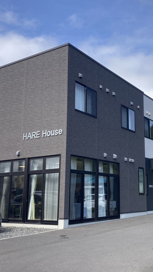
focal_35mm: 41
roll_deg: +0.4
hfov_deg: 28.4
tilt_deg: +11.7
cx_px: 122
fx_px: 296
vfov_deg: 49.4
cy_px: 136
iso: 20
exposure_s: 1/1919
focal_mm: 3.99
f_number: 1.8
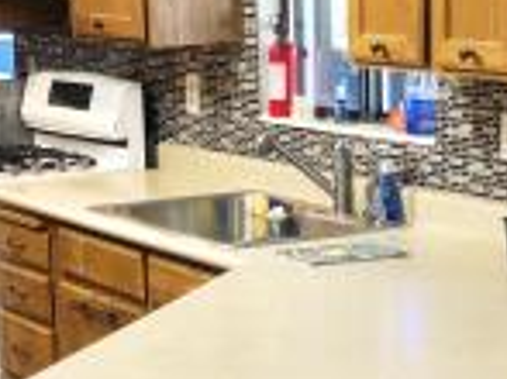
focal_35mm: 122
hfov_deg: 16.1
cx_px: 324
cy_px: 365
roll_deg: +0.9
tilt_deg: -12.6
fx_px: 1785
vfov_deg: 12.0
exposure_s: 1/15
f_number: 1.8
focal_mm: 4
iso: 40
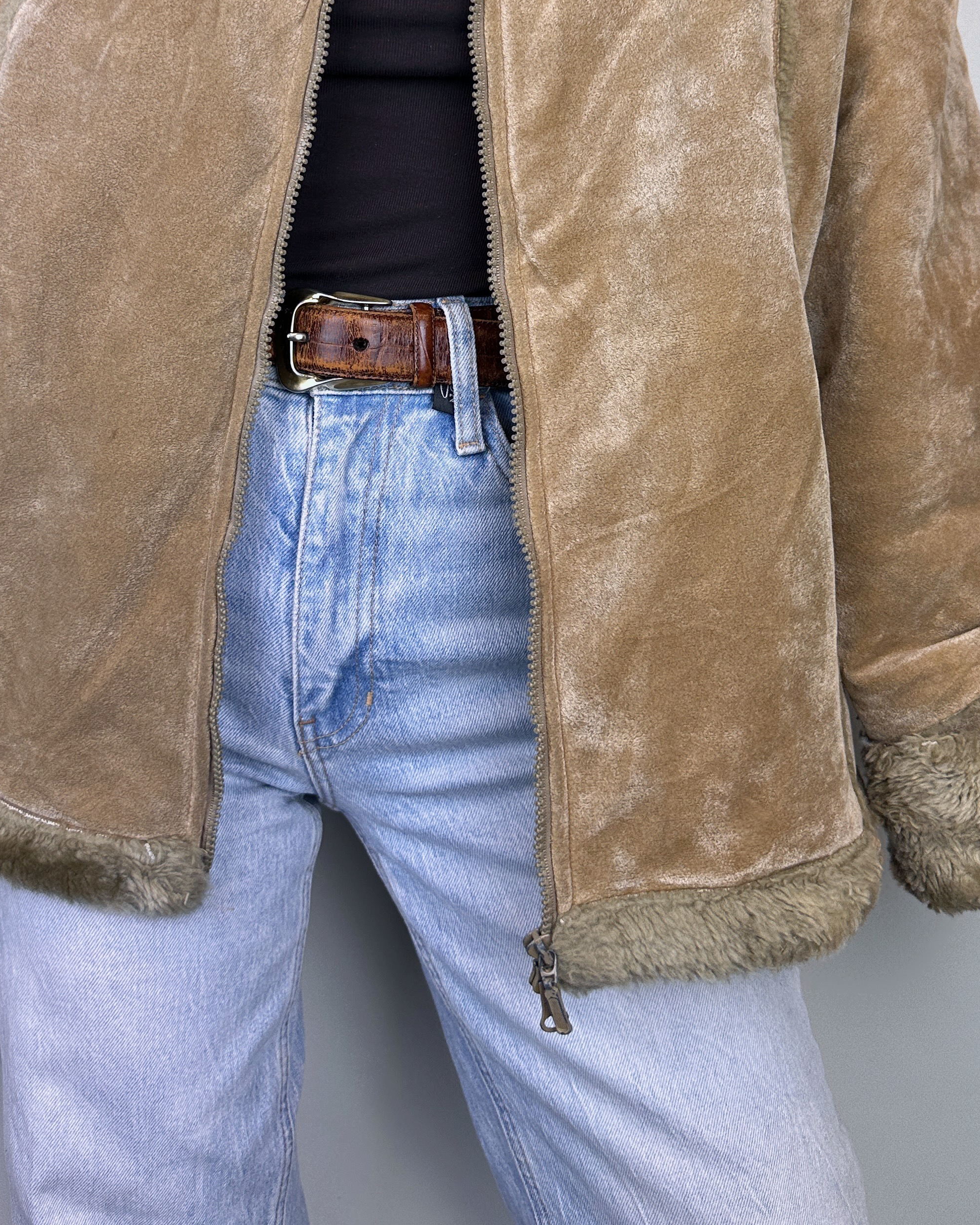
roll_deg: +1.2
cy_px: 311
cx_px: 442
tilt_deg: -1.8
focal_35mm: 38
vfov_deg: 46.3
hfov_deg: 39.1
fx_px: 1378
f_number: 1.78
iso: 80
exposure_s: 1/286
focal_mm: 6.86
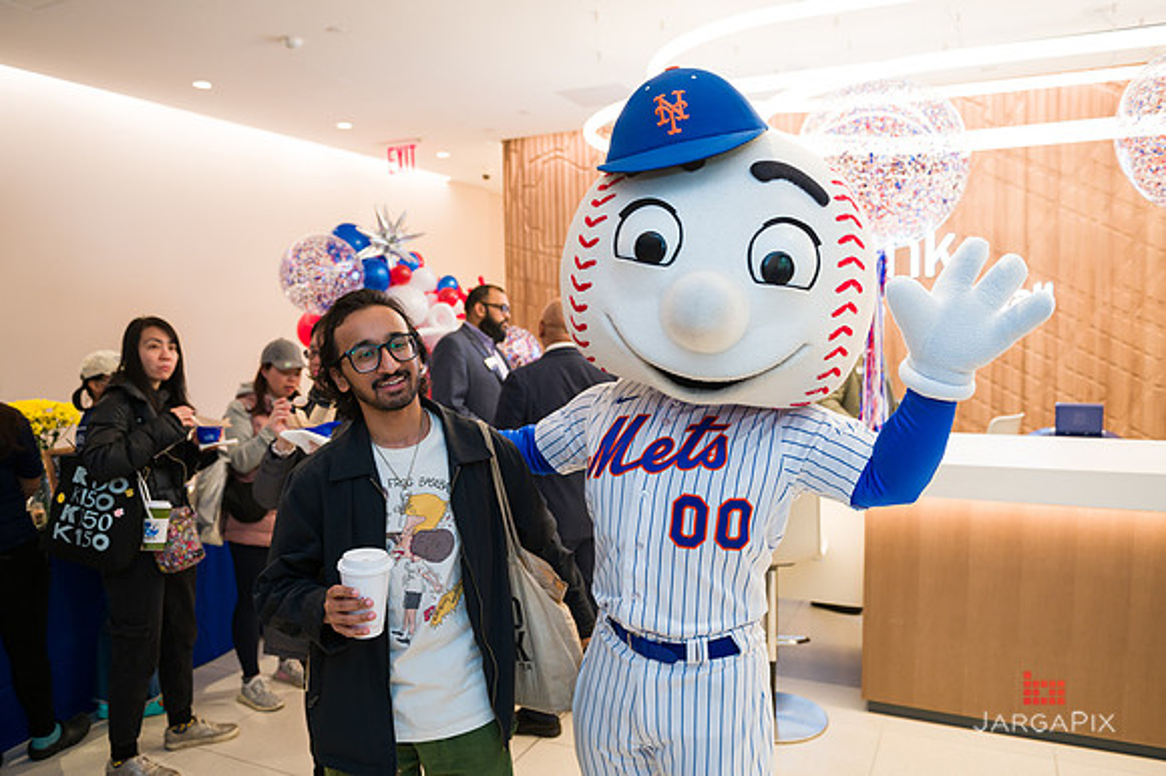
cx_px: 583
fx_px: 874
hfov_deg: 67.4
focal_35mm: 27
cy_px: 388
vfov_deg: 47.9
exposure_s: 1/200
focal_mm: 27
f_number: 4
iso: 400
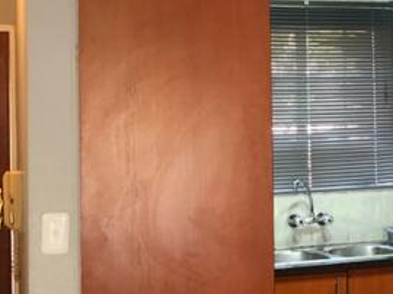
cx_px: 370
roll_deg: +0.8
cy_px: 99
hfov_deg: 22.9
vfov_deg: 17.7
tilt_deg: +2.3
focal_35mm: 83
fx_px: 941
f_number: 1.8
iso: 100
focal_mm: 4
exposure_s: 1/17
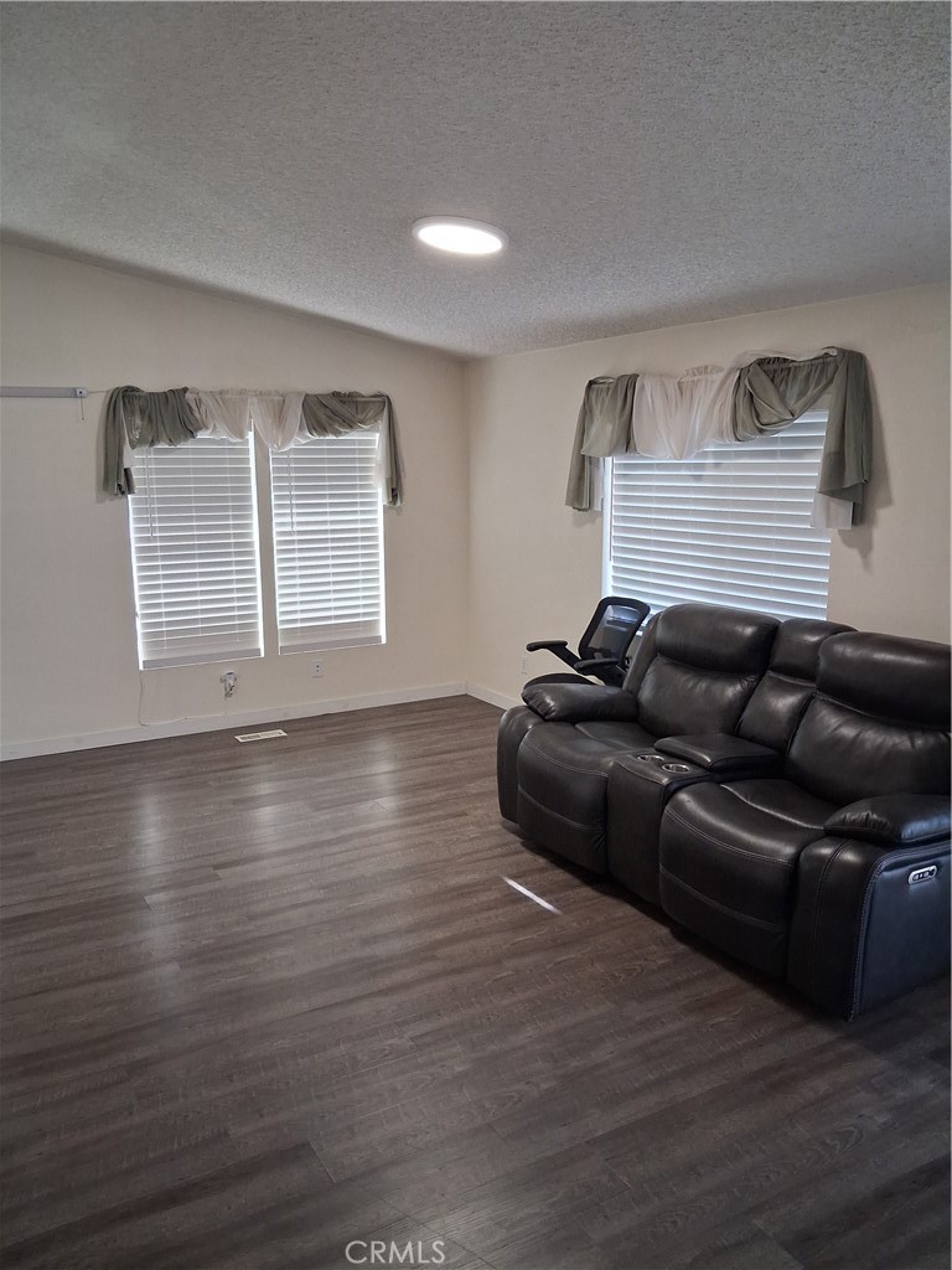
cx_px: 476
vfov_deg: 65.3
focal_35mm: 27
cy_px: 635
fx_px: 990
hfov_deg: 51.4
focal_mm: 4
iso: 400
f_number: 1.8
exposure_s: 1/100
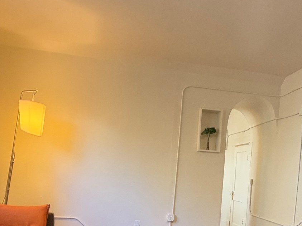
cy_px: 194
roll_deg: -3.4
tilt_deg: -3.3
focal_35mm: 34
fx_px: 297
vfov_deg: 39.4
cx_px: 166
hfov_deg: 53.9
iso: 400
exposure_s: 1/60
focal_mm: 2.22
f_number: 2.2
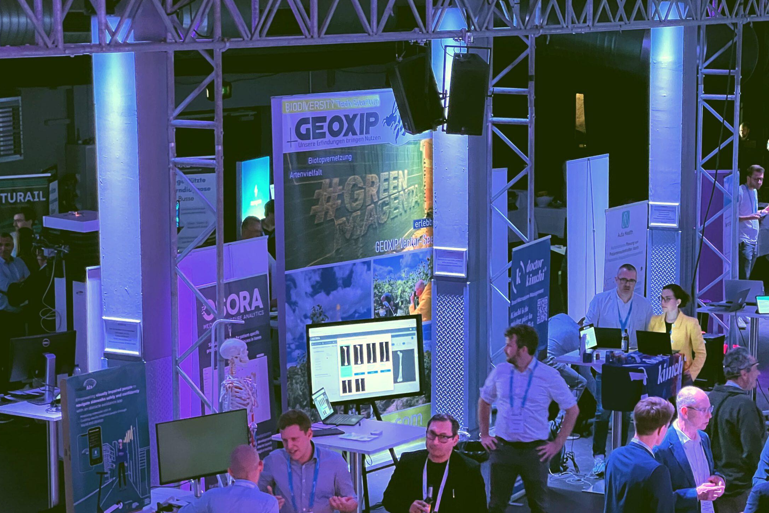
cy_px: 321
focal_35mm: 94
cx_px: 424
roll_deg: -0.4
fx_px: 2008
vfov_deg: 14.5
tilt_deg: -9.5
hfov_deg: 21.7
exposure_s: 1/34
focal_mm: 9
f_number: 2.8
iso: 800
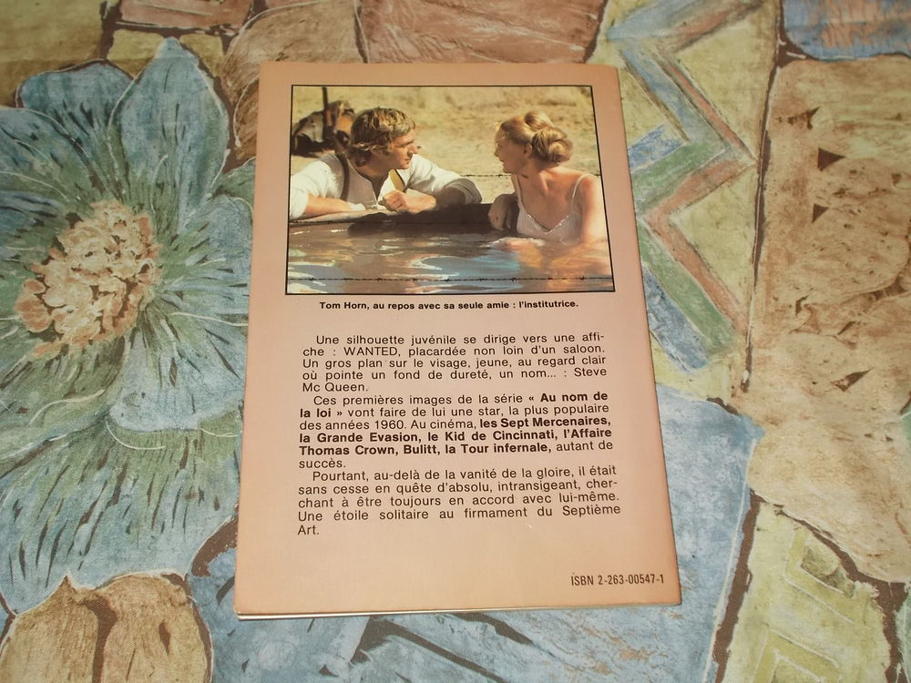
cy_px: 342
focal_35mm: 39
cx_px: 456
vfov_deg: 36.8
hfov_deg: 47.9
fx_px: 1026
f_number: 3.9
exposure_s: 1/30
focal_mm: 6.9
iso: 200
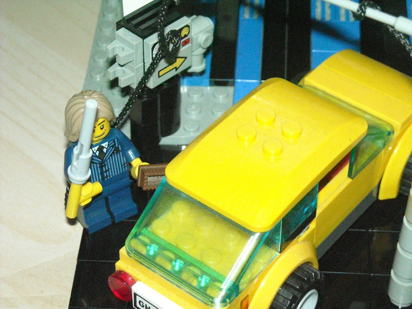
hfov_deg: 18.7
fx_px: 1250
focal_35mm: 105
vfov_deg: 14.1
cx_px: 206
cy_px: 154
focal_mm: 17.1
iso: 1600
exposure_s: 1/125
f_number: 4.7
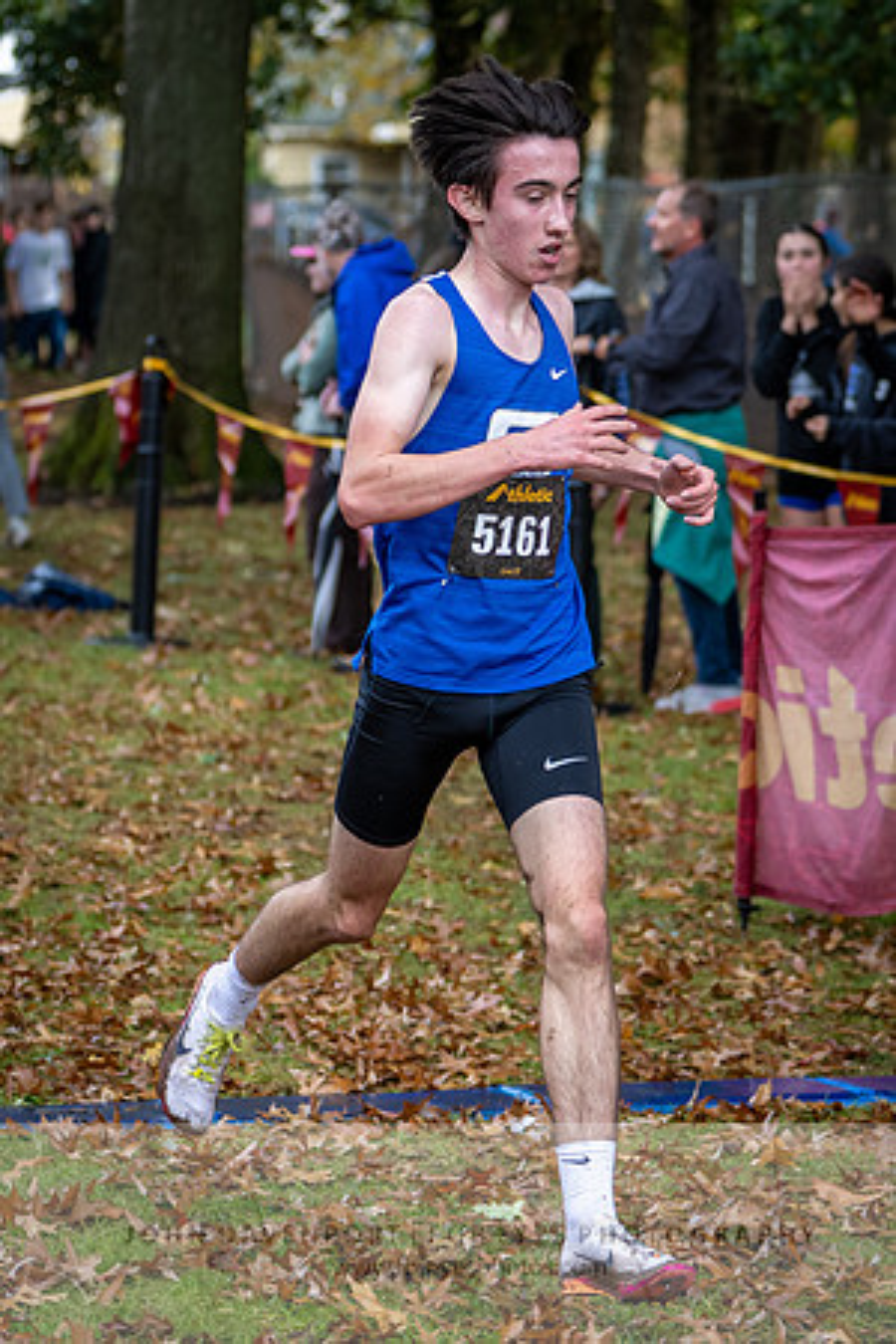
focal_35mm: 174
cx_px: 486
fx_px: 6501
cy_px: 571
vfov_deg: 11.8
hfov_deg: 7.9
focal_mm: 80
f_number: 2.8
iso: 360
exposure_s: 1/1000
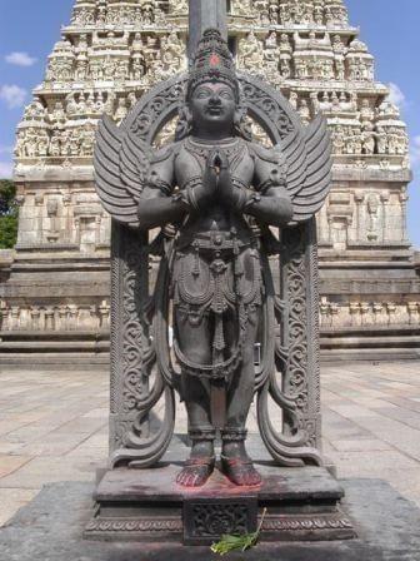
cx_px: 210
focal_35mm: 38
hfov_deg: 37.7
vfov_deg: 49.0
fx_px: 615
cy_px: 280
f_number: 8
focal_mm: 7.8
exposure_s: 1/350
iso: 100
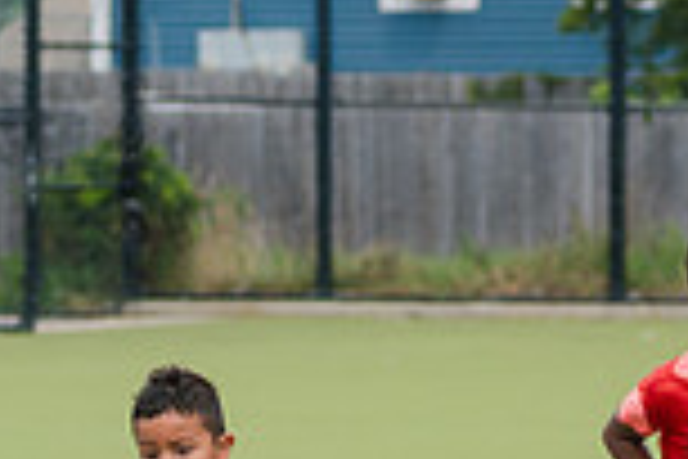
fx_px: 9249
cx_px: 42
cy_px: 708
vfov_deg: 2.8
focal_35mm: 484
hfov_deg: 4.3
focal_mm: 105
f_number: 4
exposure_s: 1/1600
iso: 250
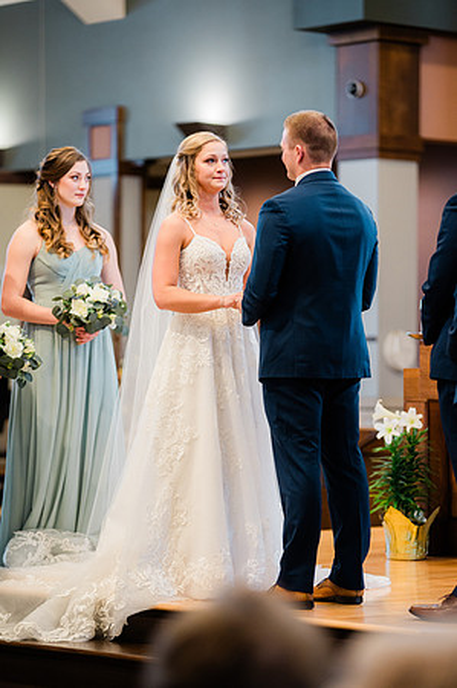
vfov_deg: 15.8
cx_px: 228
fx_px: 2481
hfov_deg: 10.5
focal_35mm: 130
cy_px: 344
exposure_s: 1/250
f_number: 2.8
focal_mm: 130
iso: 1000
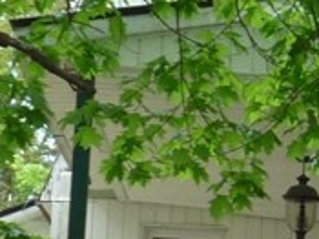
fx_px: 1455
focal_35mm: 158
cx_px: 645
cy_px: 285
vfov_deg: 9.3
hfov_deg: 11.3
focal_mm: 4.8
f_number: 3.6
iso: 100
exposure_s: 1/100
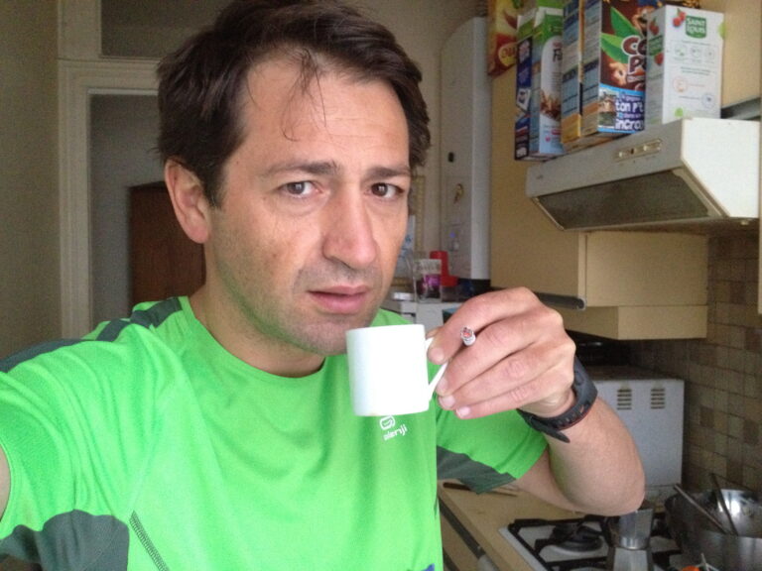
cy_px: 286
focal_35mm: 35
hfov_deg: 52.6
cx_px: 381
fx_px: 770
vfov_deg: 40.7
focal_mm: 4.28
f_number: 2.4
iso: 640
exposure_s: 1/15
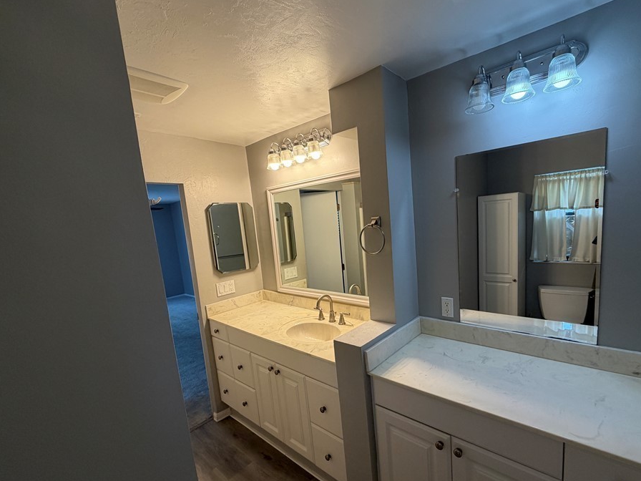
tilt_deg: -7.8
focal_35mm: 16
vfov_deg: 78.0
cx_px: 362
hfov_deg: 94.0
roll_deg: +4.5
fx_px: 296
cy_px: 259
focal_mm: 2.22
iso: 125
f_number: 2.2
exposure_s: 1/120
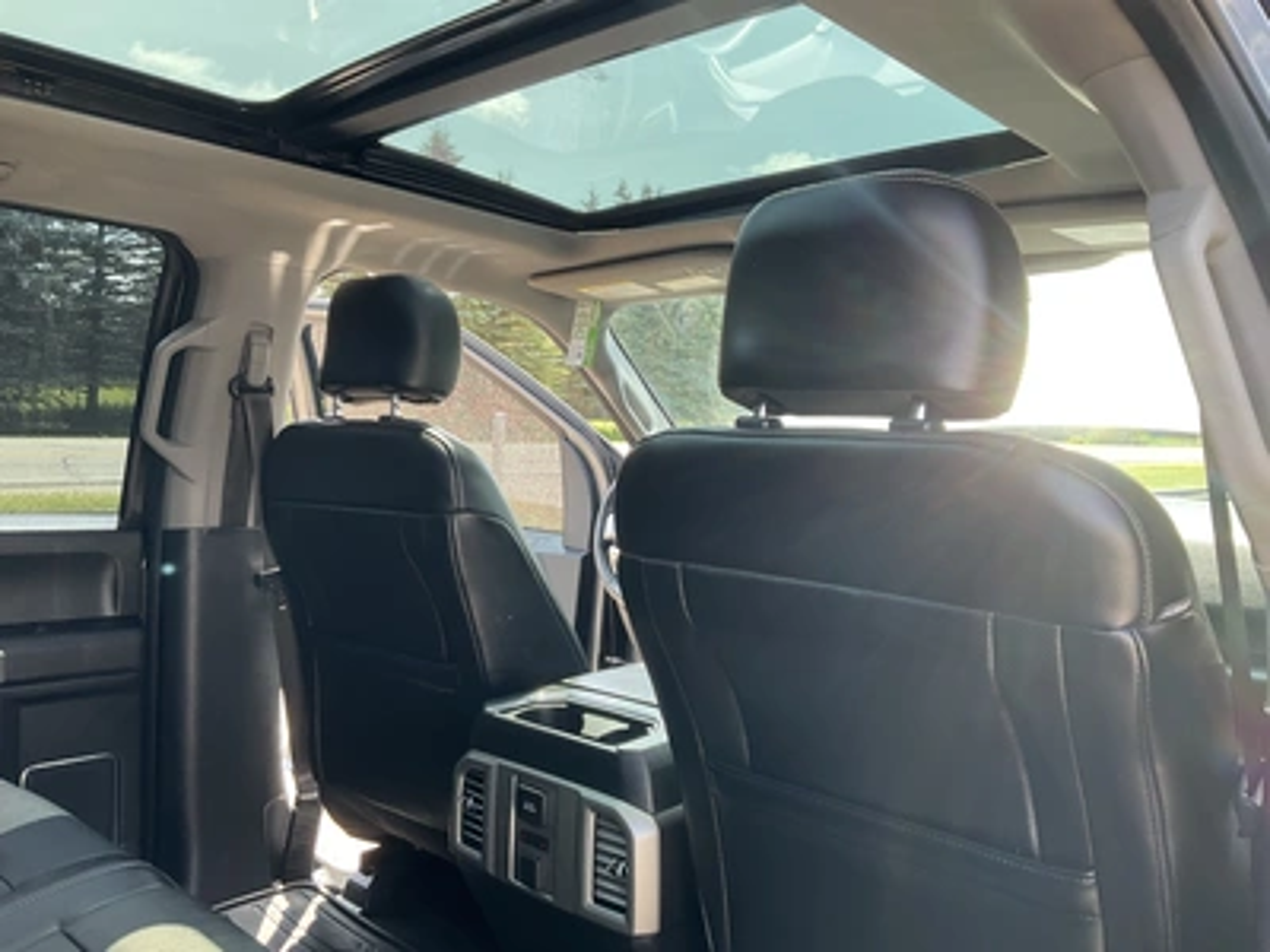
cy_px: 476
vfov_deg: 48.2
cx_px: 635
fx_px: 1064
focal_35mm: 29
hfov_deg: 61.7
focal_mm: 3
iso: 32
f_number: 1.8
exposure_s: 1/122
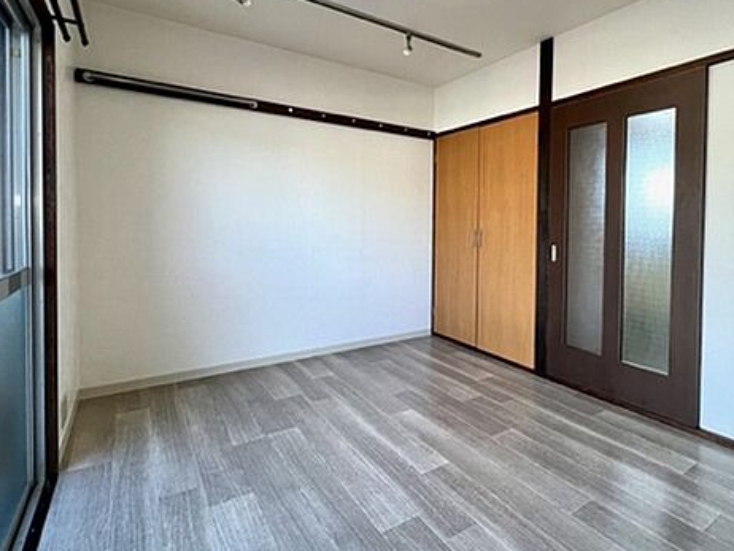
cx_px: 415
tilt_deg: -2.0
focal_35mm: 18
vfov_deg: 71.2
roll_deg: -0.2
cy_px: 233
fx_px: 382
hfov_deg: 87.3
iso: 80
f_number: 1.8
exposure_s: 1/120
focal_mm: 1.57
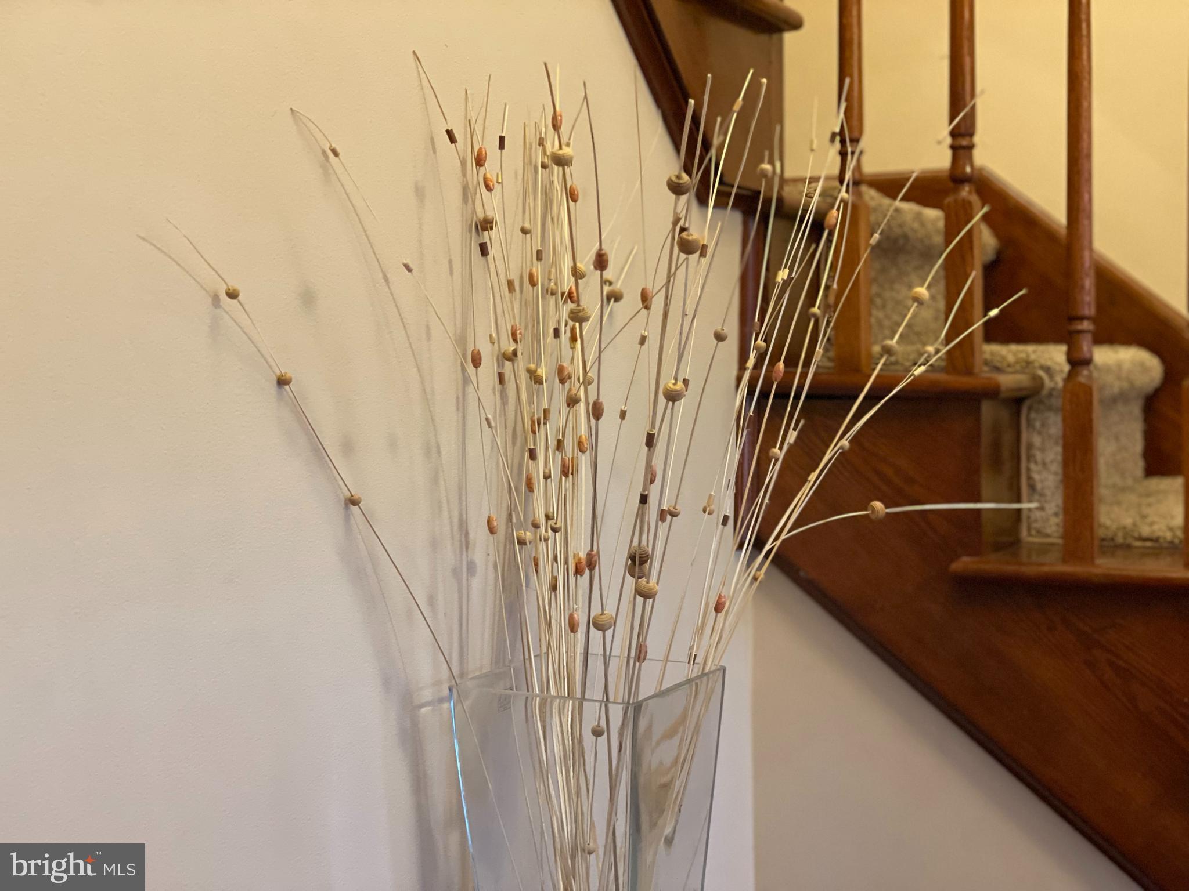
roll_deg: +0.9
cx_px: 594
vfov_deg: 28.0
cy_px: 446
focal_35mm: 52
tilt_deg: -2.8
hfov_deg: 36.8
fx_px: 1786
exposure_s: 1/30
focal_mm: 6
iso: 320
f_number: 2
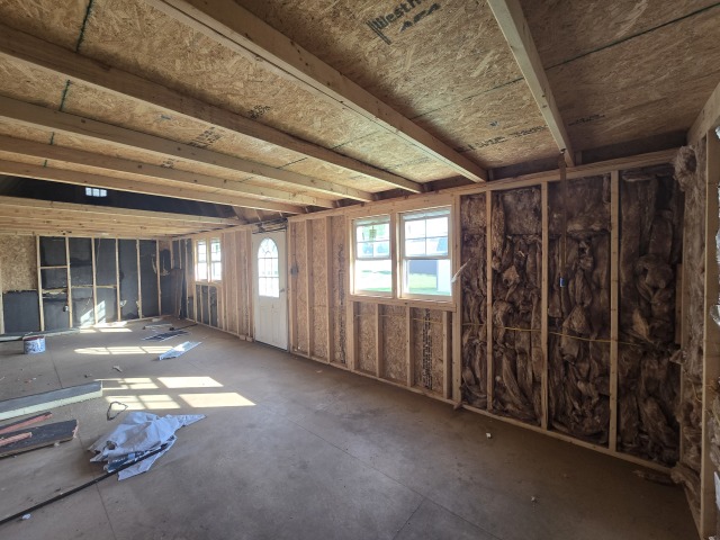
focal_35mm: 13
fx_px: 270
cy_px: 270
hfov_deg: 106.2
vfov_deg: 89.9
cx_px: 360
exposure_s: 1/60
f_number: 2.2
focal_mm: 2.2
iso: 80
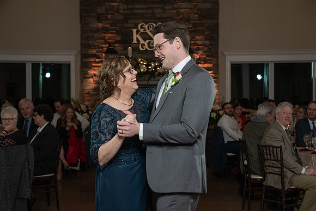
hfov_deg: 27.2
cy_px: 112
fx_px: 654
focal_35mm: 74
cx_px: 167
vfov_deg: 18.3
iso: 2000
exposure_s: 1/200
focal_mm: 70
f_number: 5.6
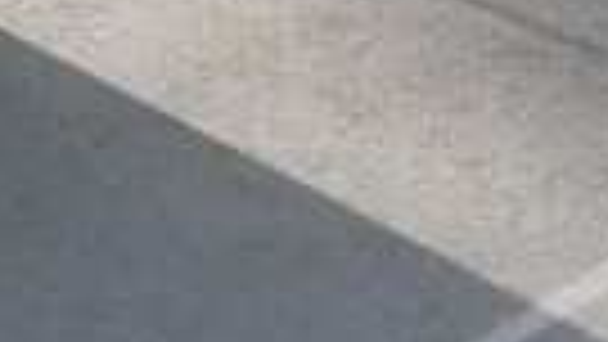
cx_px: 158
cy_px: -567
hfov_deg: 10.2
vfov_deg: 5.5
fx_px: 3386
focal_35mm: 210
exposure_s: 1/200
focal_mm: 60
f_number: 6.3
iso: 200
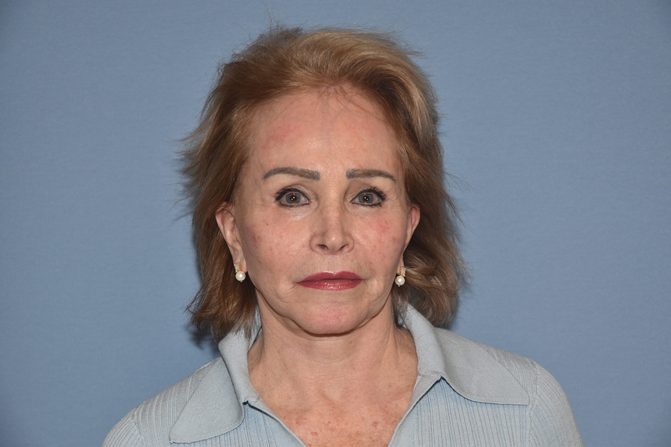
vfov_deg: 13.0
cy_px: 224
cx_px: 336
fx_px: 1957
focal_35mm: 105
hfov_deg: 19.5
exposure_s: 1/125
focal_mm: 70
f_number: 5.6
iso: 400
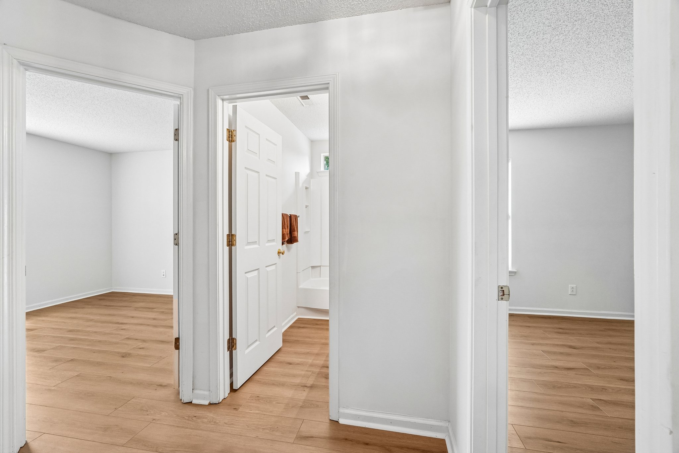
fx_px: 283
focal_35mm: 15
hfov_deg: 100.4
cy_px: 226
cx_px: 340
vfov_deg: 77.3
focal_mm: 10
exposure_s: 1/6
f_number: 8
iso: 400
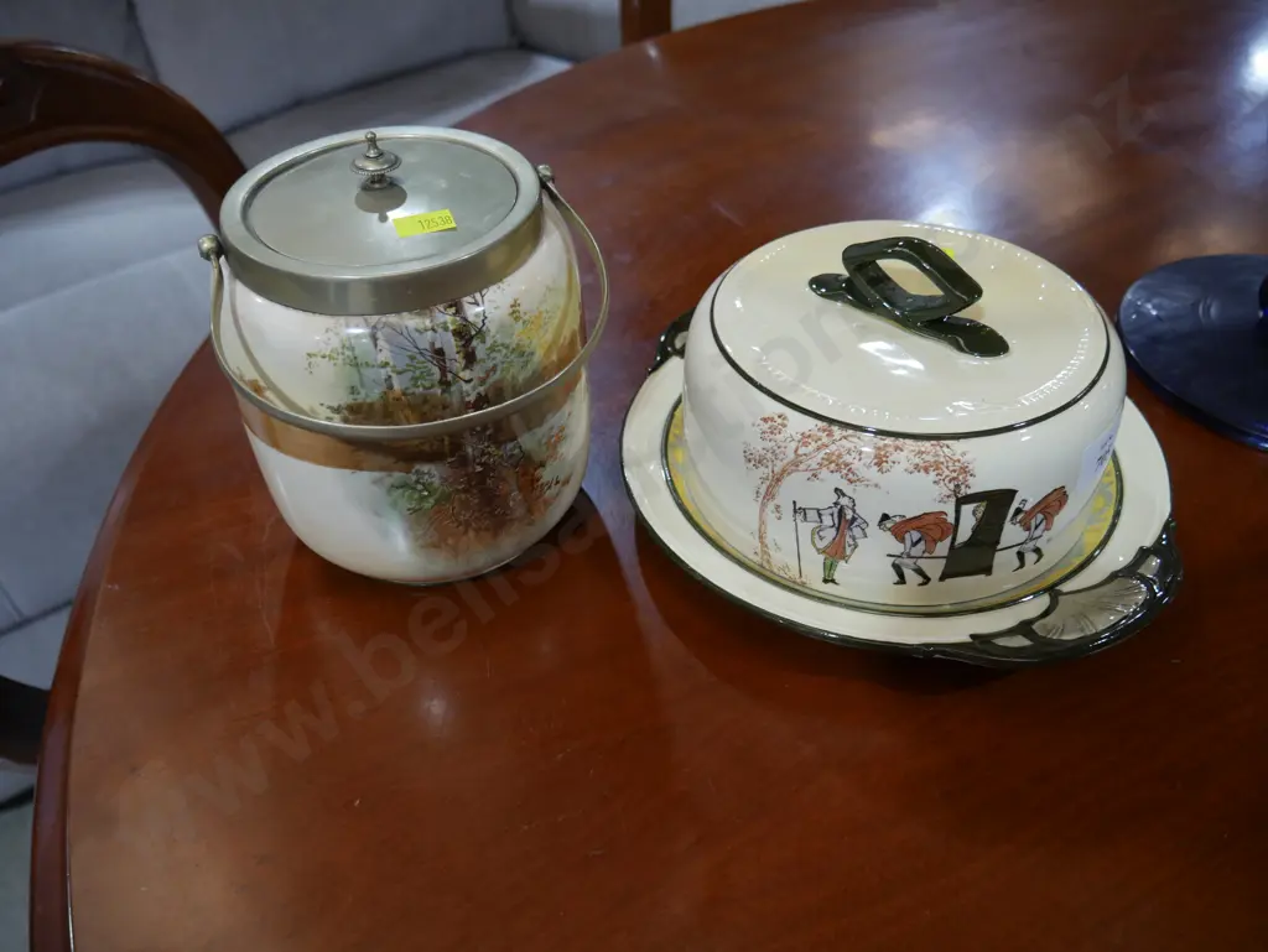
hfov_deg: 63.4
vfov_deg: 49.8
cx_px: 634
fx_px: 1026
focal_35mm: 28
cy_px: 476
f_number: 3.5
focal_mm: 14
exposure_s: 1/60
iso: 250
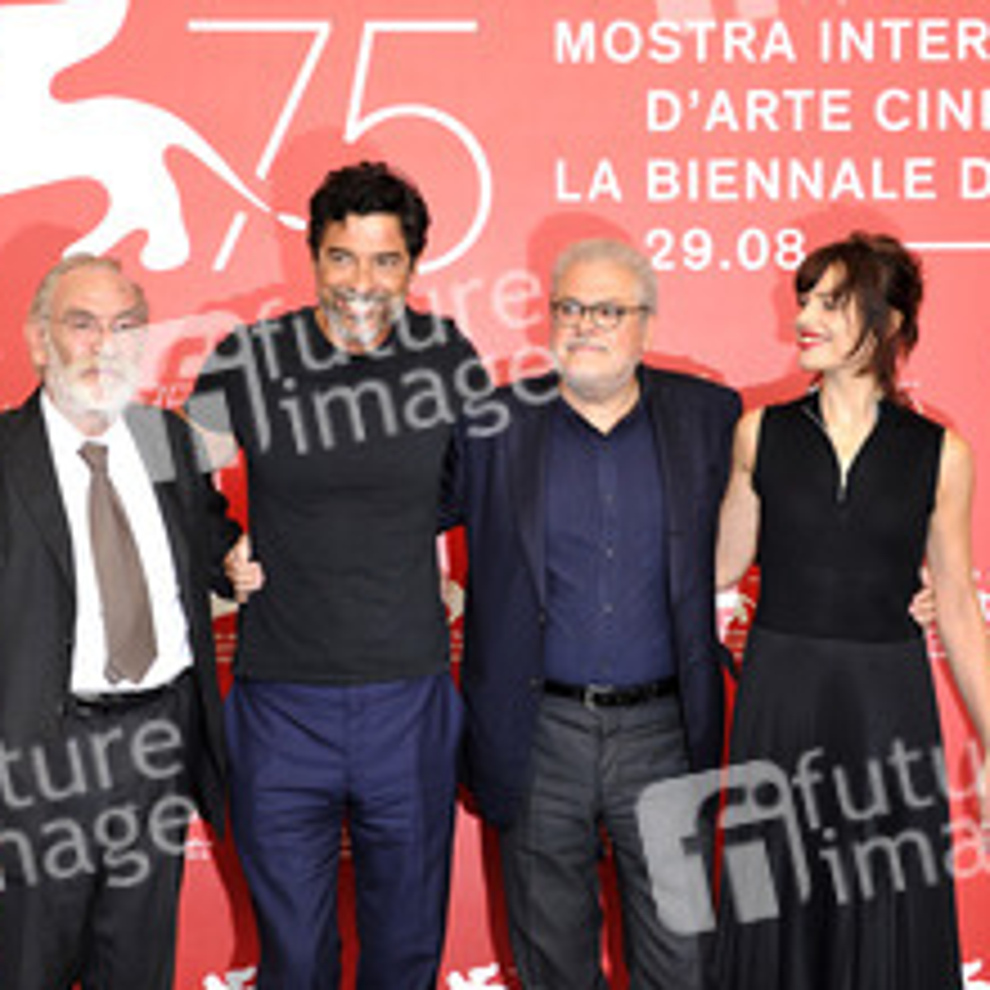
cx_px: 461
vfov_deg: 26.4
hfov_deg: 26.5
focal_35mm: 65
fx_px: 2103
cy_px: 603
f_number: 8
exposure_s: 1/320
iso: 1000
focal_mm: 42
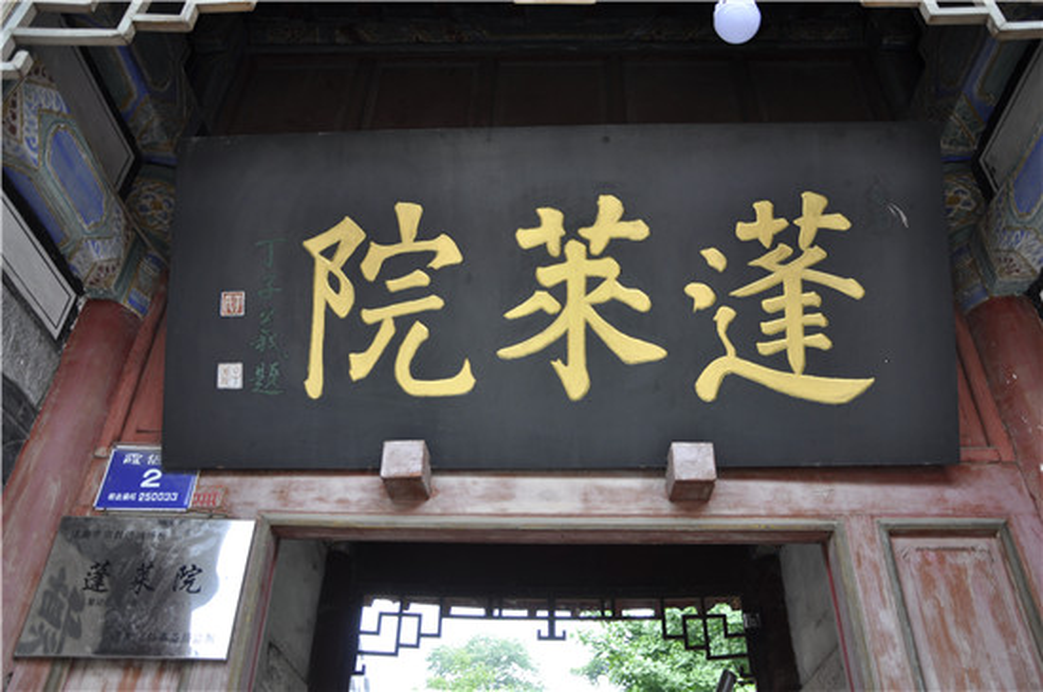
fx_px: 781
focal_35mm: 27
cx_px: 522
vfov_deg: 47.8
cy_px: 346
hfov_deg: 67.5
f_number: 3.5
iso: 200
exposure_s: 1/40
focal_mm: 18
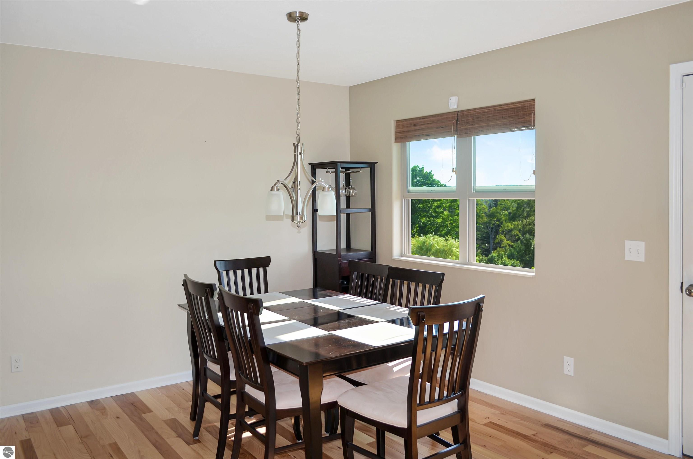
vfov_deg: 47.7
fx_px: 519
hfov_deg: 67.5
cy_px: 230
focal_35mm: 27
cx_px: 346
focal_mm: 18
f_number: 3.5
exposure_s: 1/200
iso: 100
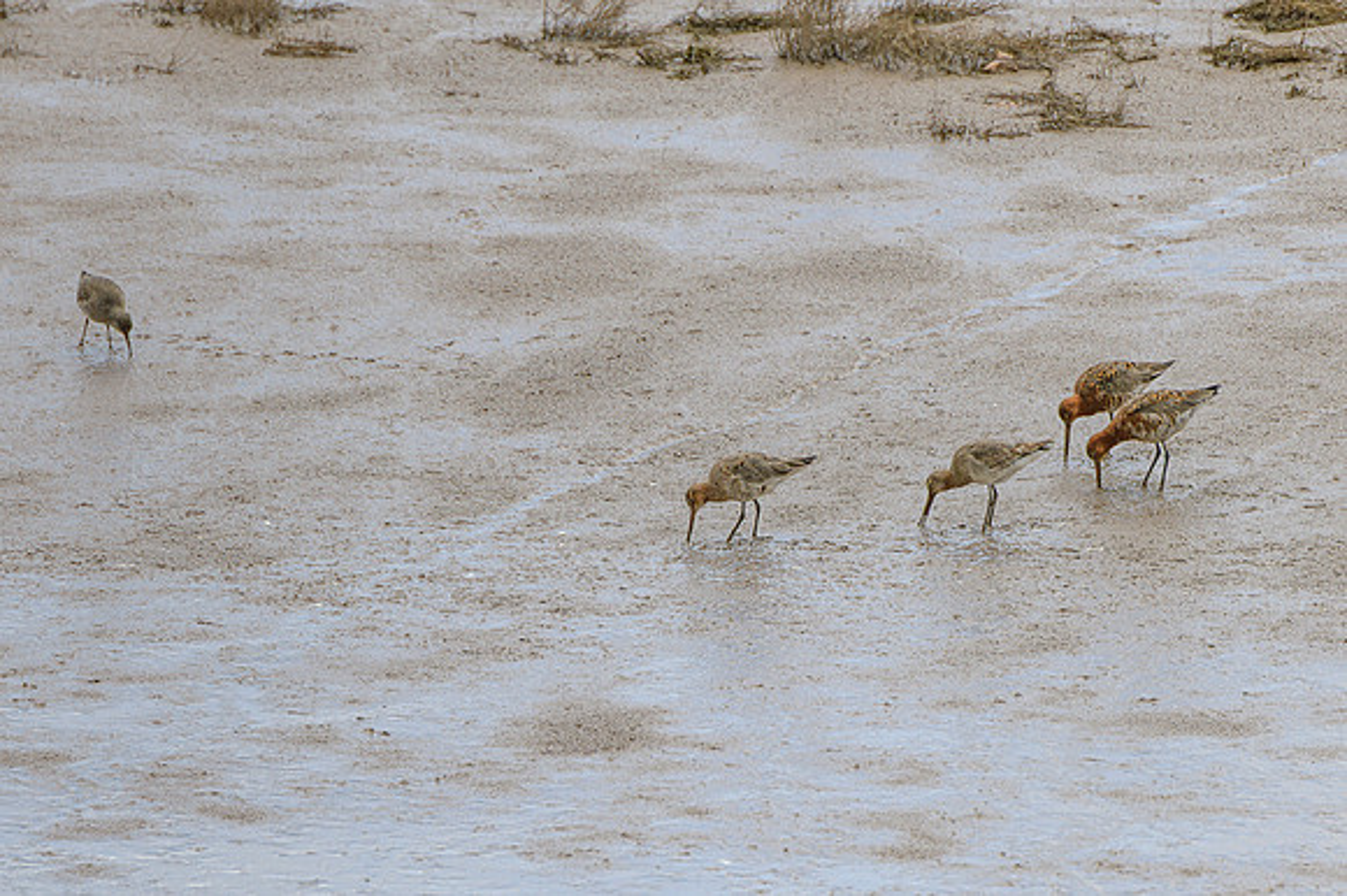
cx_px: 810
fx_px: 27466
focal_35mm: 735
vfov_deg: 1.9
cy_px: 419
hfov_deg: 2.8
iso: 400
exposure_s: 1/1600
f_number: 6.3
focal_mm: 400
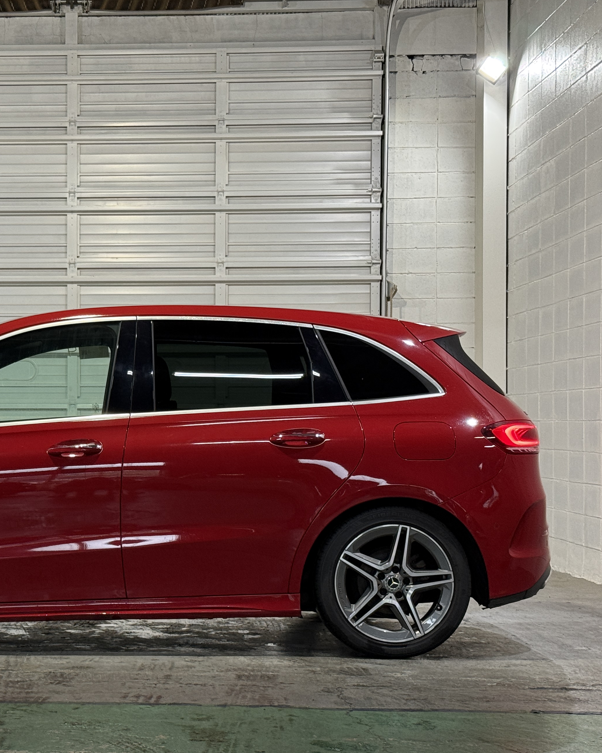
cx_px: 67
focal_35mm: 73
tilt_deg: +0.0
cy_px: 432
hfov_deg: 20.6
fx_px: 1626
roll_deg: -0.2
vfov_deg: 26.0
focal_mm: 6.76
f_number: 1.78
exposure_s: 1/60
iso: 100
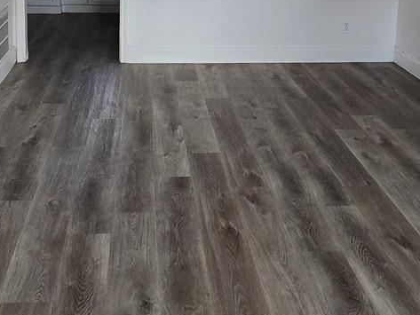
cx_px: 186
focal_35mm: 44
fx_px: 534
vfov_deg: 29.5
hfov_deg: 42.9
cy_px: -34
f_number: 2.2
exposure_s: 1/120
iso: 80
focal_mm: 2.2
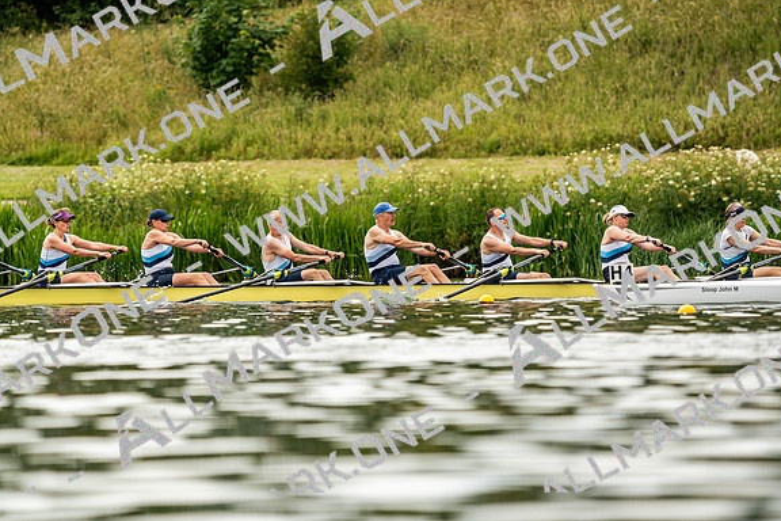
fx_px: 9697
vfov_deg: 3.1
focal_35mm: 447
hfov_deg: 4.6
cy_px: 260
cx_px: 392
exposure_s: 1/2000
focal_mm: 444
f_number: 6.3
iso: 400
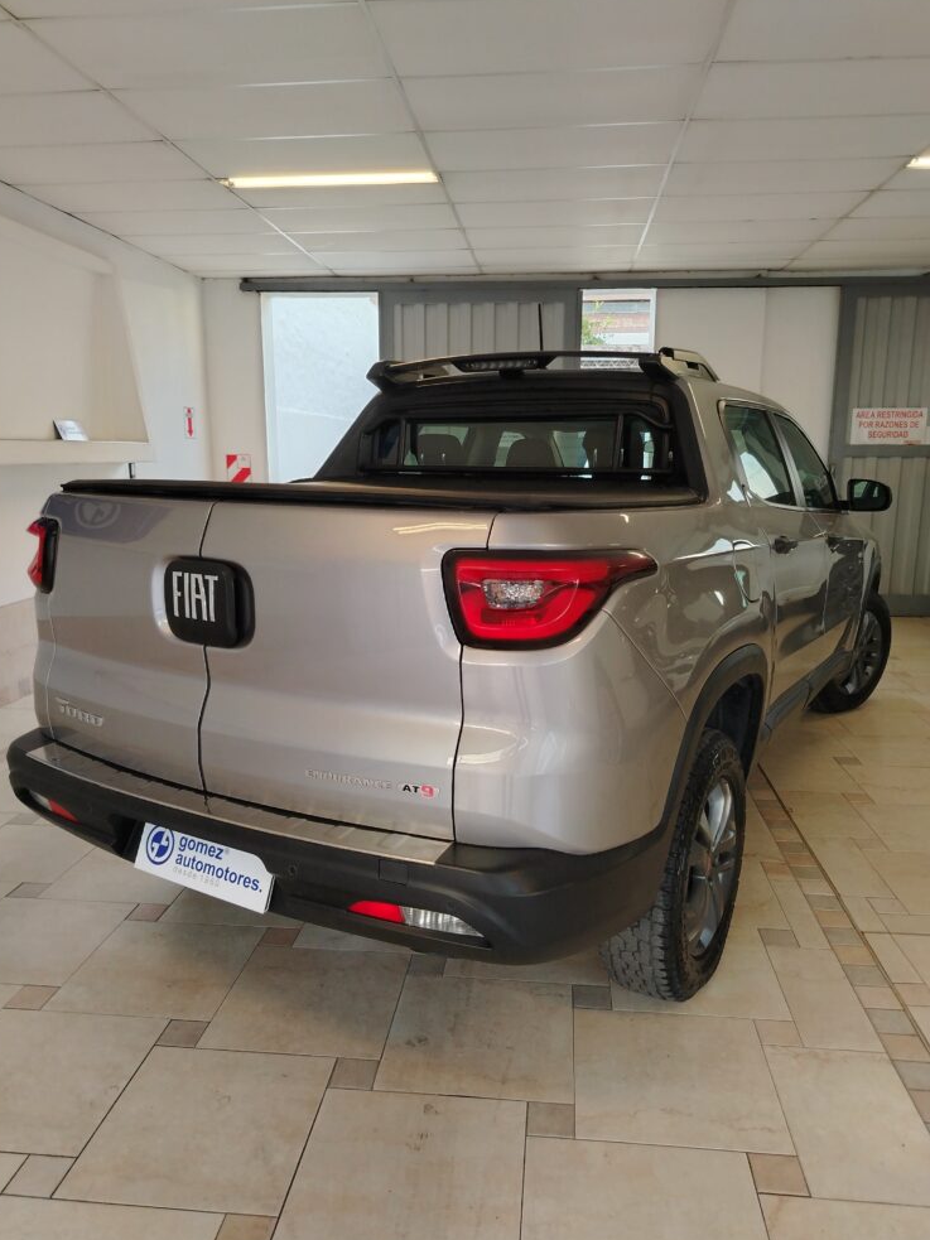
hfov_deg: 54.9
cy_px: 628
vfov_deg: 69.4
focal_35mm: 25
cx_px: 466
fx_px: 896
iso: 378
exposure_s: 1/50
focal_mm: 5.25
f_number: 1.75
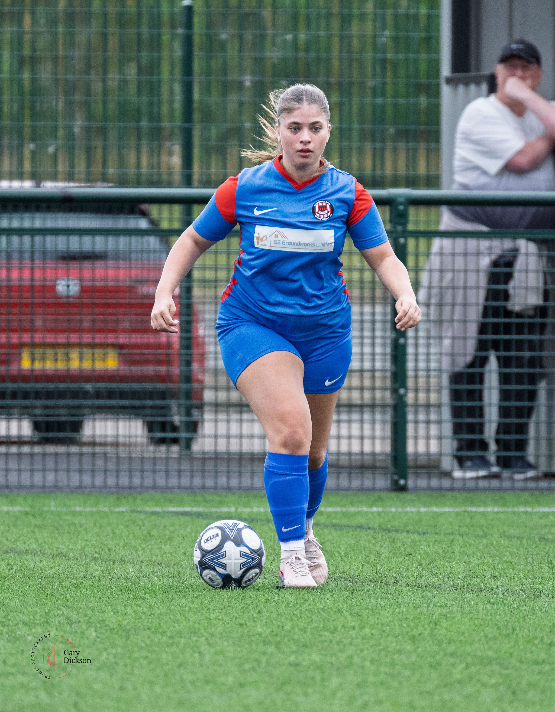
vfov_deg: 2.2
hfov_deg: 1.7
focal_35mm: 887
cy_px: 381
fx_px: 18515
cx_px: 286
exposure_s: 1/1600
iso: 1800
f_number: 5.6
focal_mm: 400
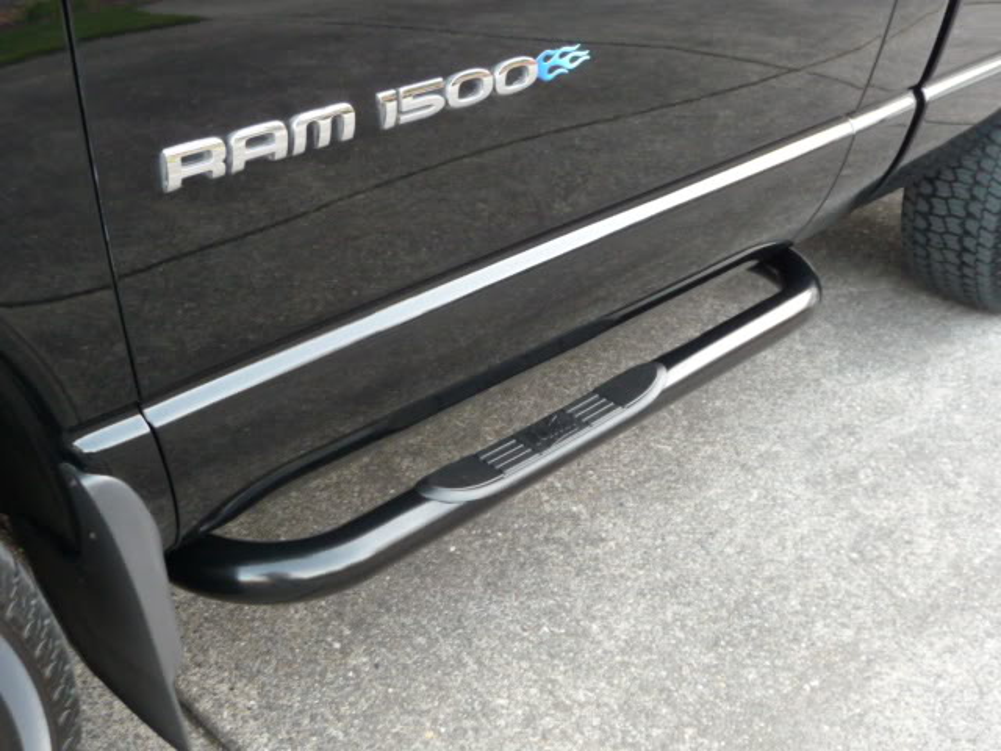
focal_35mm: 42
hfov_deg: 44.8
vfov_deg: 34.3
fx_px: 1215
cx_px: 500
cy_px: 376
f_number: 3.3
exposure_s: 1/30
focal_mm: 4.7
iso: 250
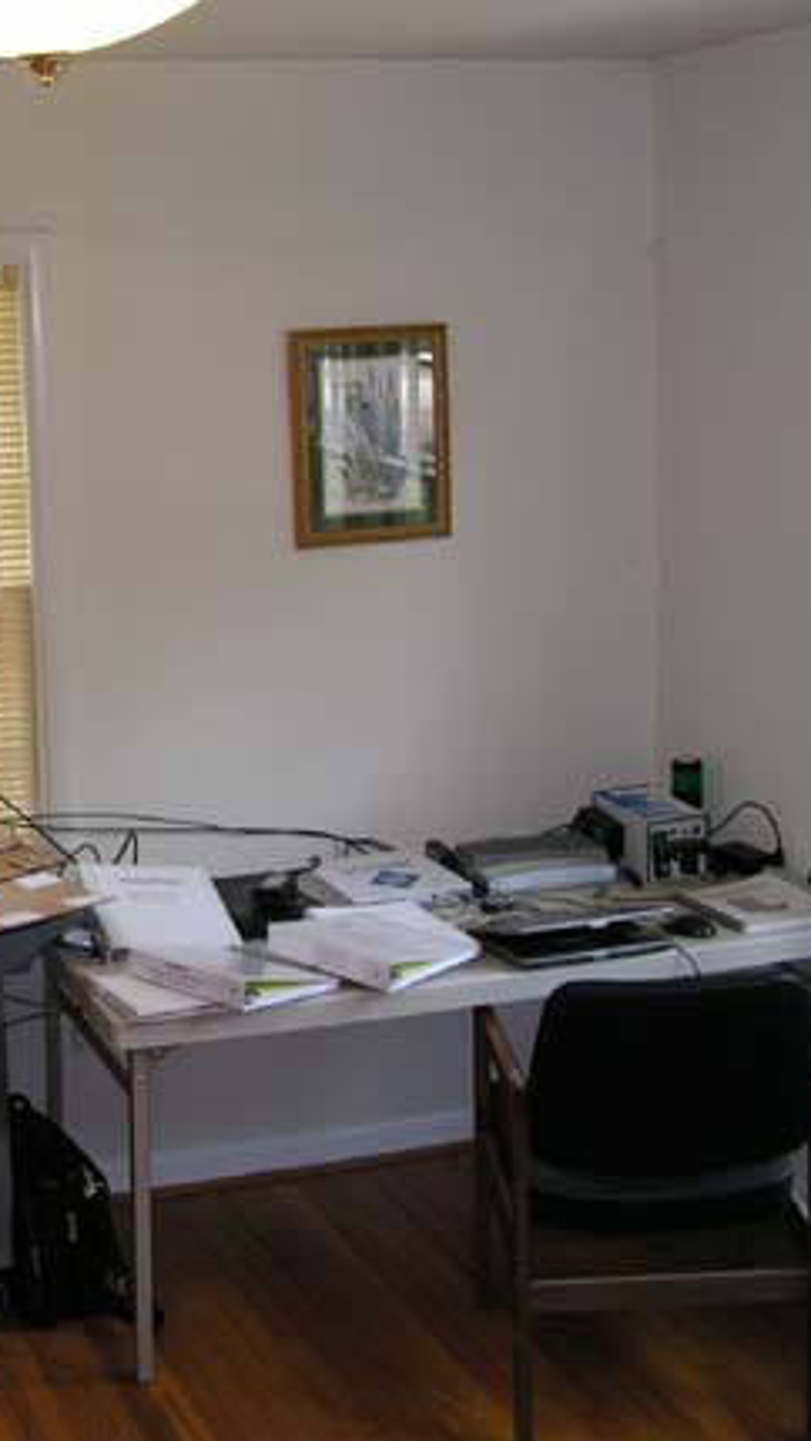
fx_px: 2064
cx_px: 3
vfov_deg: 38.5
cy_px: 720
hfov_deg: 21.5
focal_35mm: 54
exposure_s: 1/30
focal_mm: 5.6
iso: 100
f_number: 2.7
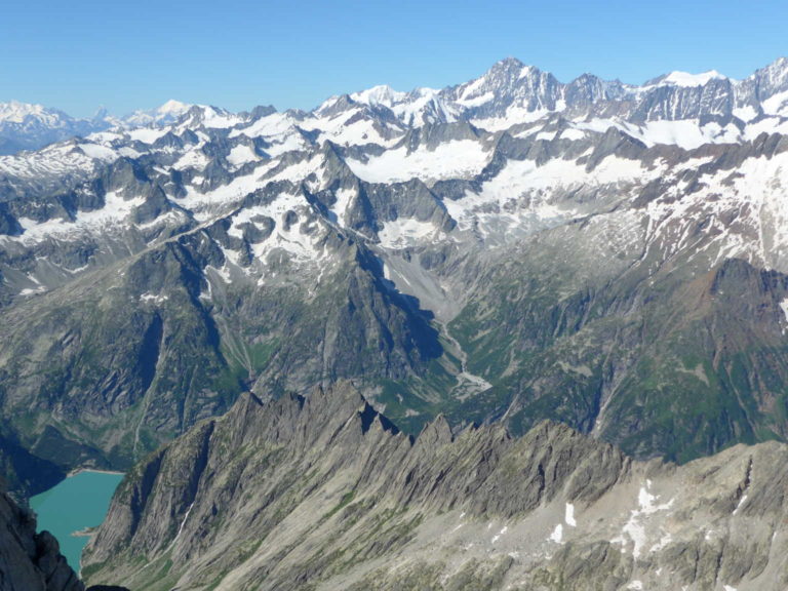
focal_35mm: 52
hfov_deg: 36.8
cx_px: 394
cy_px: 296
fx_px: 1184
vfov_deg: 28.0
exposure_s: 1/1600
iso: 80
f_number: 3.3
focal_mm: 10.7
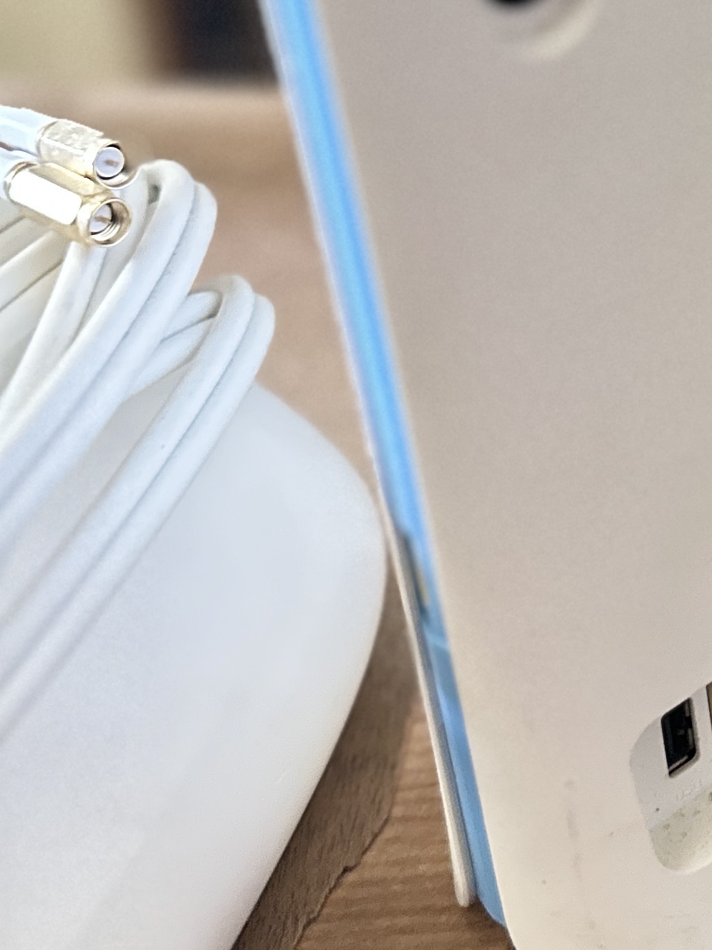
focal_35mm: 73
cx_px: 1080
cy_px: 149
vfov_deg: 26.1
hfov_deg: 17.9
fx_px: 2003
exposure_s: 1/30
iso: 1250
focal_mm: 6.86
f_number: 1.78
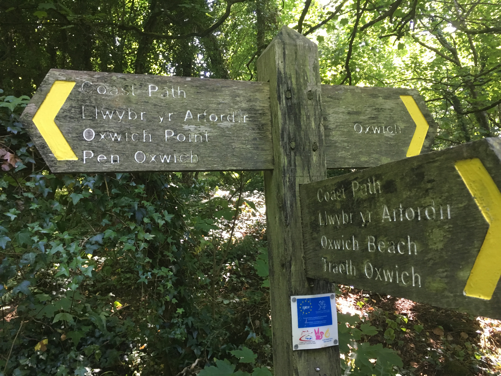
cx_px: 250
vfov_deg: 48.2
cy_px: 188
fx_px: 420
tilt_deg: +6.2
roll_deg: +1.6
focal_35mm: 29
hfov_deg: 61.7
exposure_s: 1/33
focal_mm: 4.15
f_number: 2.2
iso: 160
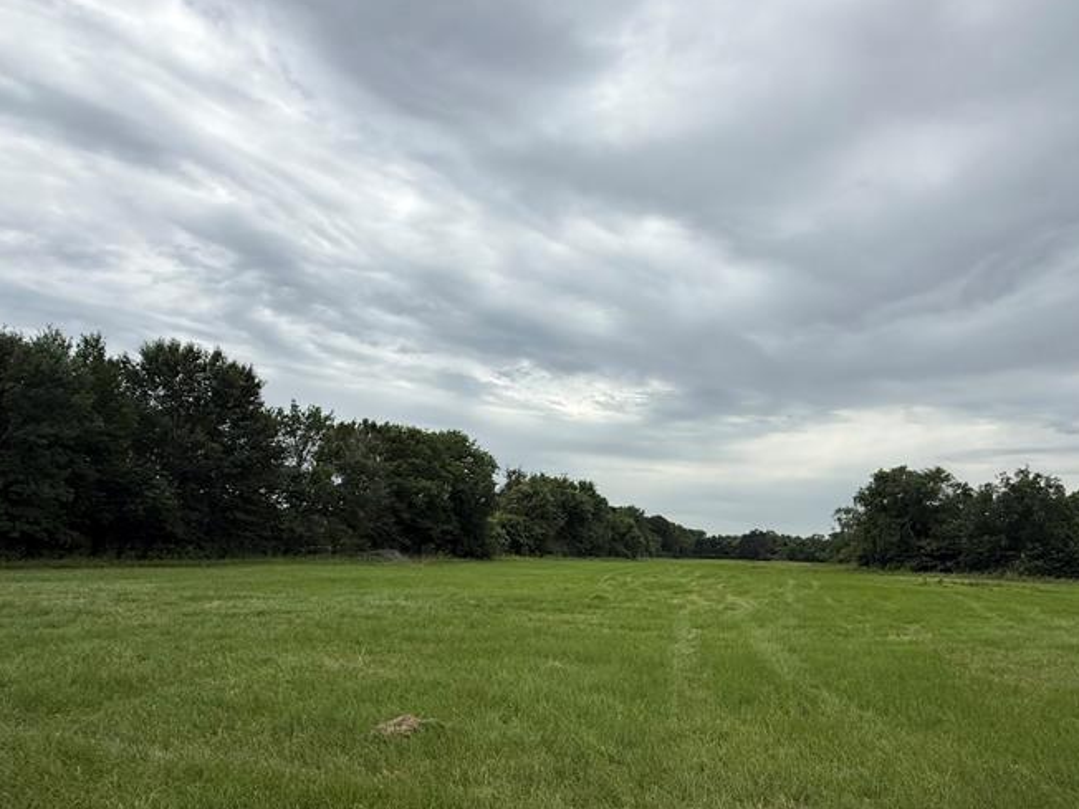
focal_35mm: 22
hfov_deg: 75.9
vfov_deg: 60.4
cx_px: 622
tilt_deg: +5.5
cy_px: 495
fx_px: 686
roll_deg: -1.2
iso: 50
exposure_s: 1/2841
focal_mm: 2.22
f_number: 2.2
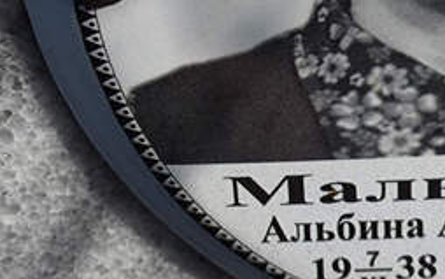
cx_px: 293
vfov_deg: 7.8
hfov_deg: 12.5
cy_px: -21
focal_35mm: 167
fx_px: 2026
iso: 50
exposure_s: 1/954
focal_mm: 4.71
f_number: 1.7
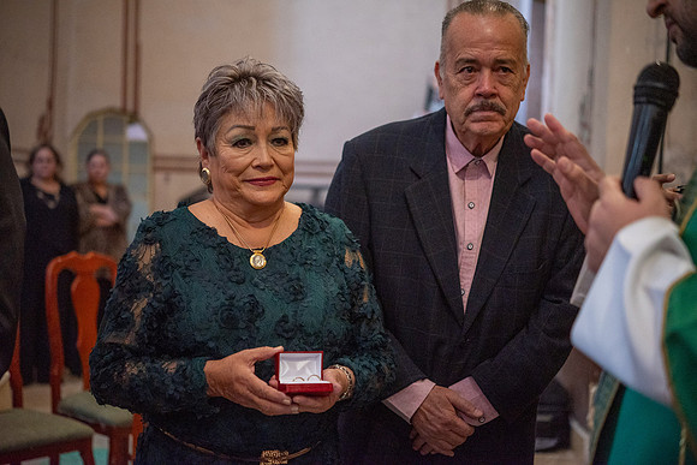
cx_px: 348
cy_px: 232
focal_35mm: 60
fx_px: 1162
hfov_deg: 33.4
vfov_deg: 22.6
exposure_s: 1/200
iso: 2500
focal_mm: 60
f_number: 2.8
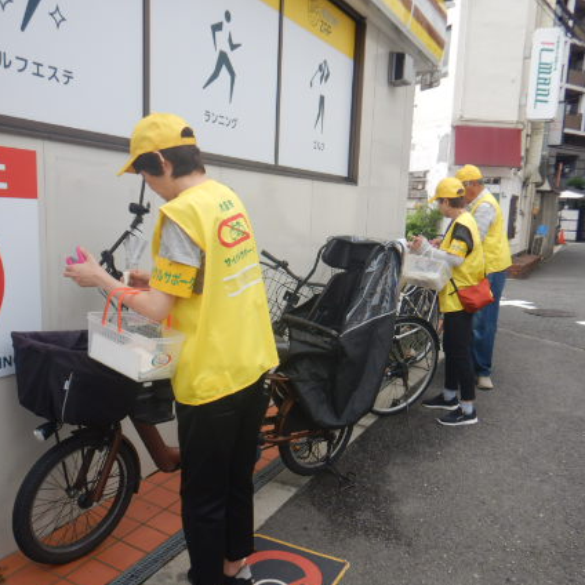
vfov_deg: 51.0
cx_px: 301
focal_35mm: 32
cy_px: 319
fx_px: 612
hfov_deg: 51.1
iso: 125
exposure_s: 1/800
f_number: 2.8
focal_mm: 4.3
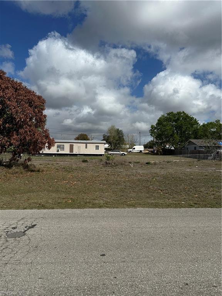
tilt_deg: +1.7
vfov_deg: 71.6
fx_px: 205
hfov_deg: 56.8
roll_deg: -1.4
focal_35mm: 24
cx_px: 111
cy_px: 148
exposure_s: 1/10753
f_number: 1.78
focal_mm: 6.86
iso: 80
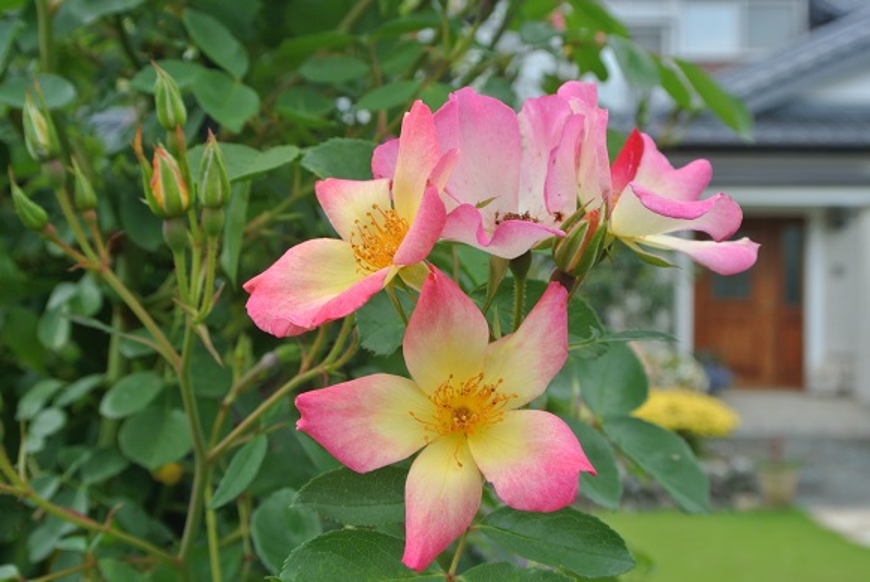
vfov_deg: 27.6
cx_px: 435
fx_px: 1186
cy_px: 291
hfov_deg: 40.3
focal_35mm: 49
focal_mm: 18.2
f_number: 5.6
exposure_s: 1/160
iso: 100
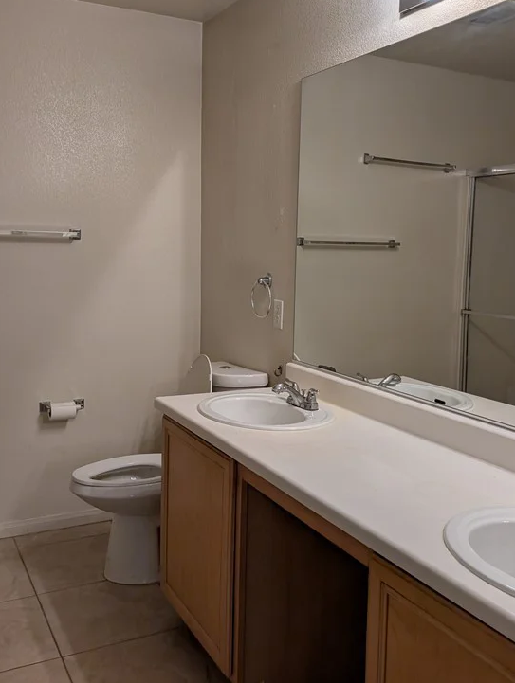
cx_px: 267
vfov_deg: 53.7
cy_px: 296
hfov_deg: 41.9
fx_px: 673
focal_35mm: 34
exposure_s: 1/60
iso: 29
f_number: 1.68
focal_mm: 6.9
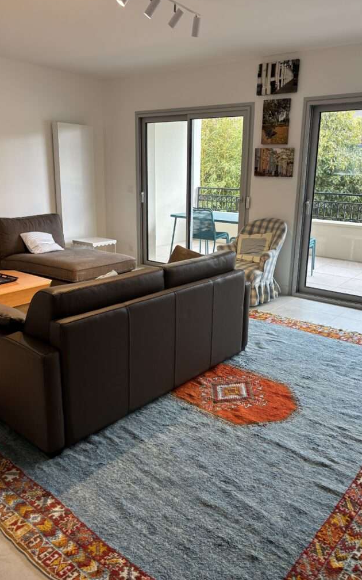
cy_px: 286
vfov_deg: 66.5
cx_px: 190
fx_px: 442
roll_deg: -2.2
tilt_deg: -17.3
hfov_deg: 44.5
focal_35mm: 28
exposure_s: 1/50
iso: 100
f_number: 1.6
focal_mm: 5.96
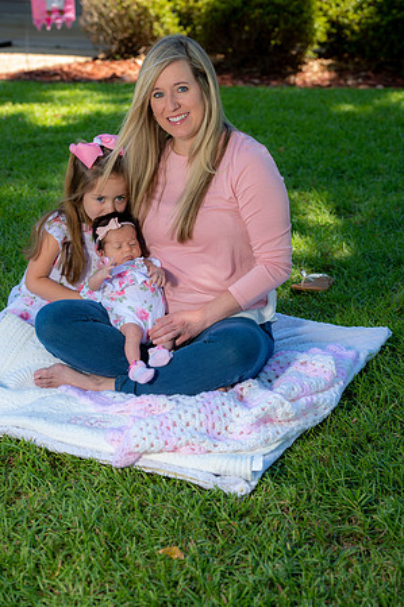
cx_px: 202
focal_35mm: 86
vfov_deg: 23.7
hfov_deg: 15.9
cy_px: 304
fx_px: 1451
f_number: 5.6
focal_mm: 86
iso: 100
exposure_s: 1/160
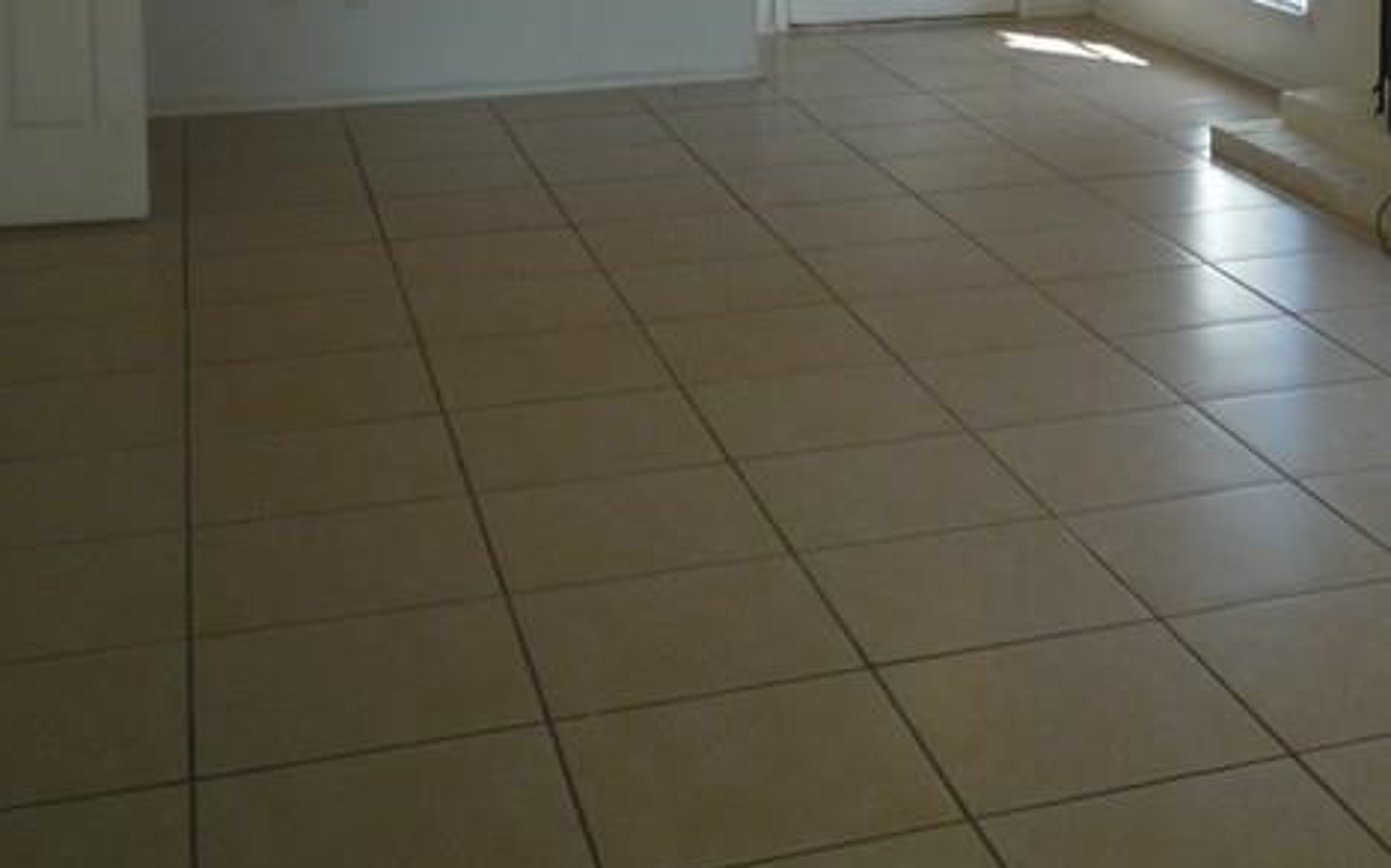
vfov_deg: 21.3
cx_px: 1129
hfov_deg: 34.0
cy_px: -71
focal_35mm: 58
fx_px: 2198
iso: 100
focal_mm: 4.4
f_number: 2.8
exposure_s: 1/60
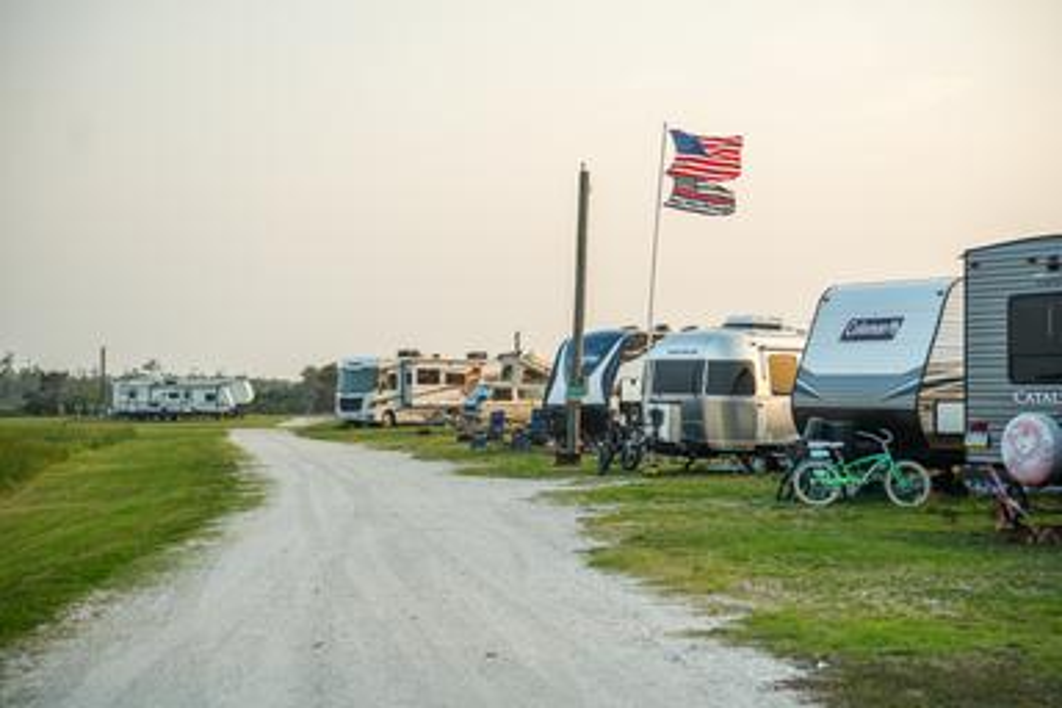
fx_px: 1917
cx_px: 531
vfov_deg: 20.9
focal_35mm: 65
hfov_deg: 31.0
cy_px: 354
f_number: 2.8
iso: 400
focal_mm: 65
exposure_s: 1/400
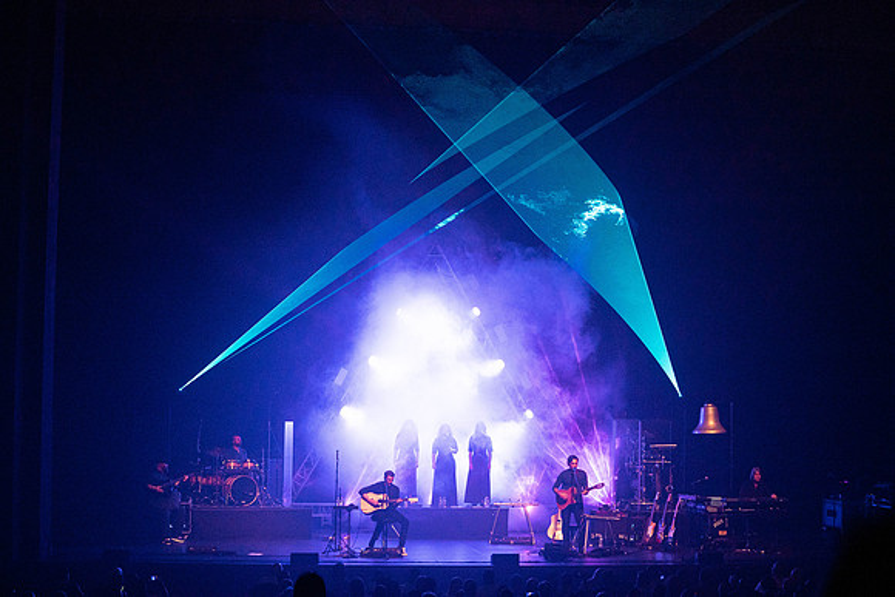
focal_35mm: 70
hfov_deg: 28.8
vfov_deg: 19.5
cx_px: 448
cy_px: 298
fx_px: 1741
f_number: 5.6
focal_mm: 70
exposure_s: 1/250
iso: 6400
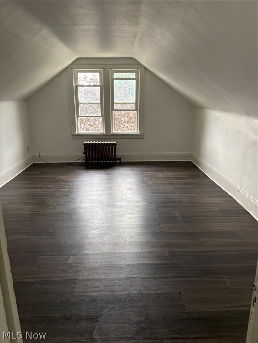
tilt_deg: -14.9
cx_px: 129
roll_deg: +0.7
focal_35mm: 26
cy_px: 172
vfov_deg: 67.3
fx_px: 258
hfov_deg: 53.1
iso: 125
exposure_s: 1/77
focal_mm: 5.96
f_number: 1.6
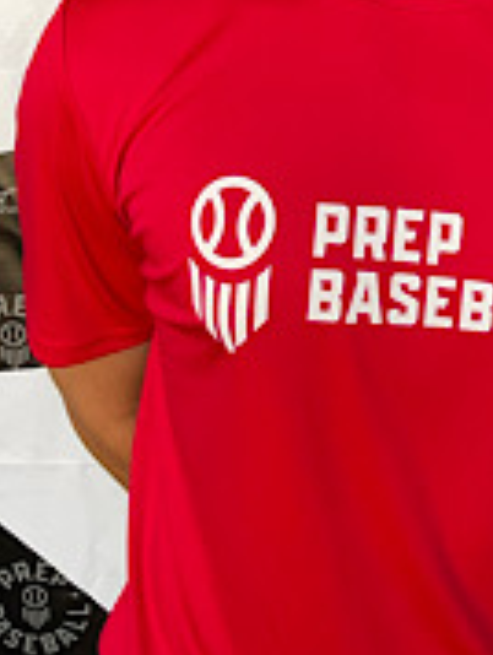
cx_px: 460
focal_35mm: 65
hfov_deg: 22.0
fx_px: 1231
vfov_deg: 27.5
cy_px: -44
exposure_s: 1/122
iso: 40
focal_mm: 3
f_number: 1.8
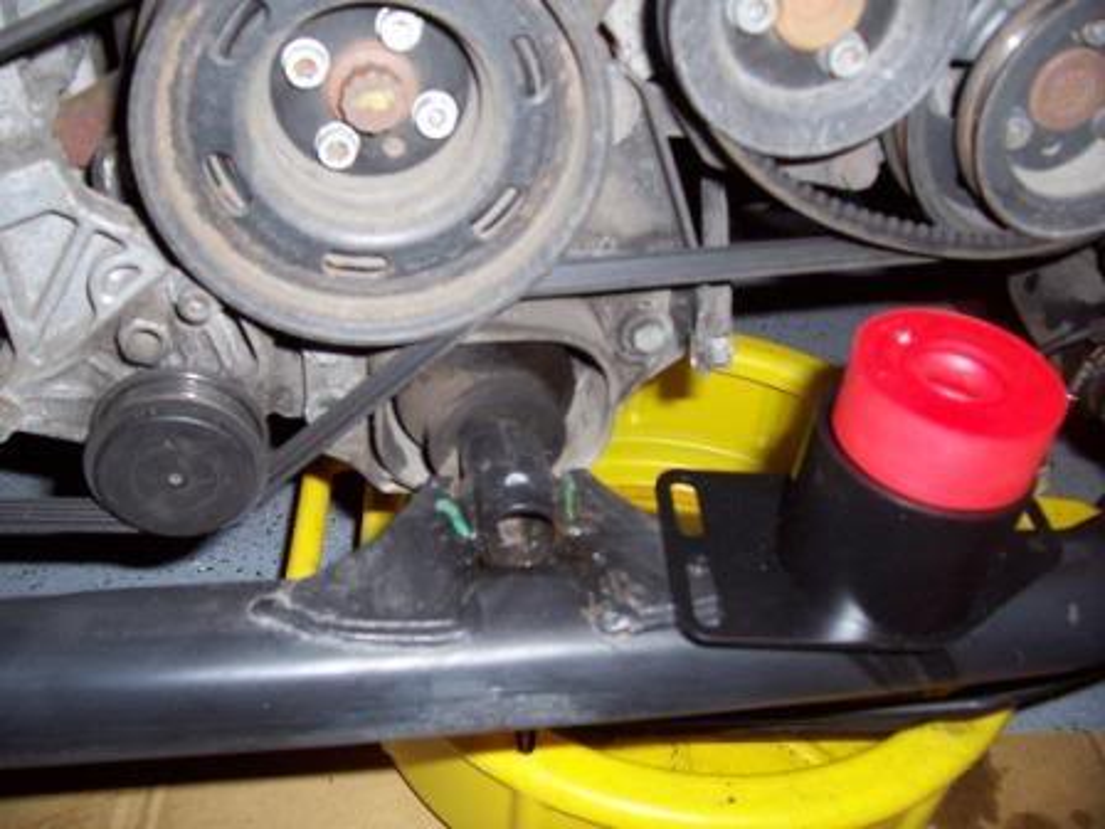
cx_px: 552
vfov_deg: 41.8
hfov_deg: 54.0
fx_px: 1085
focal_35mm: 34
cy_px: 414
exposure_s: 1/60
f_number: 2.7
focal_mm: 5.6
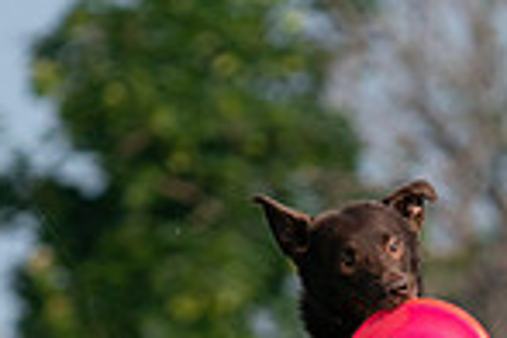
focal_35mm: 1162
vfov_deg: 1.2
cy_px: 602
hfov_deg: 1.8
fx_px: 16364
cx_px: 376
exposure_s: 1/4000
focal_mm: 295
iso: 1000
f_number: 5.6
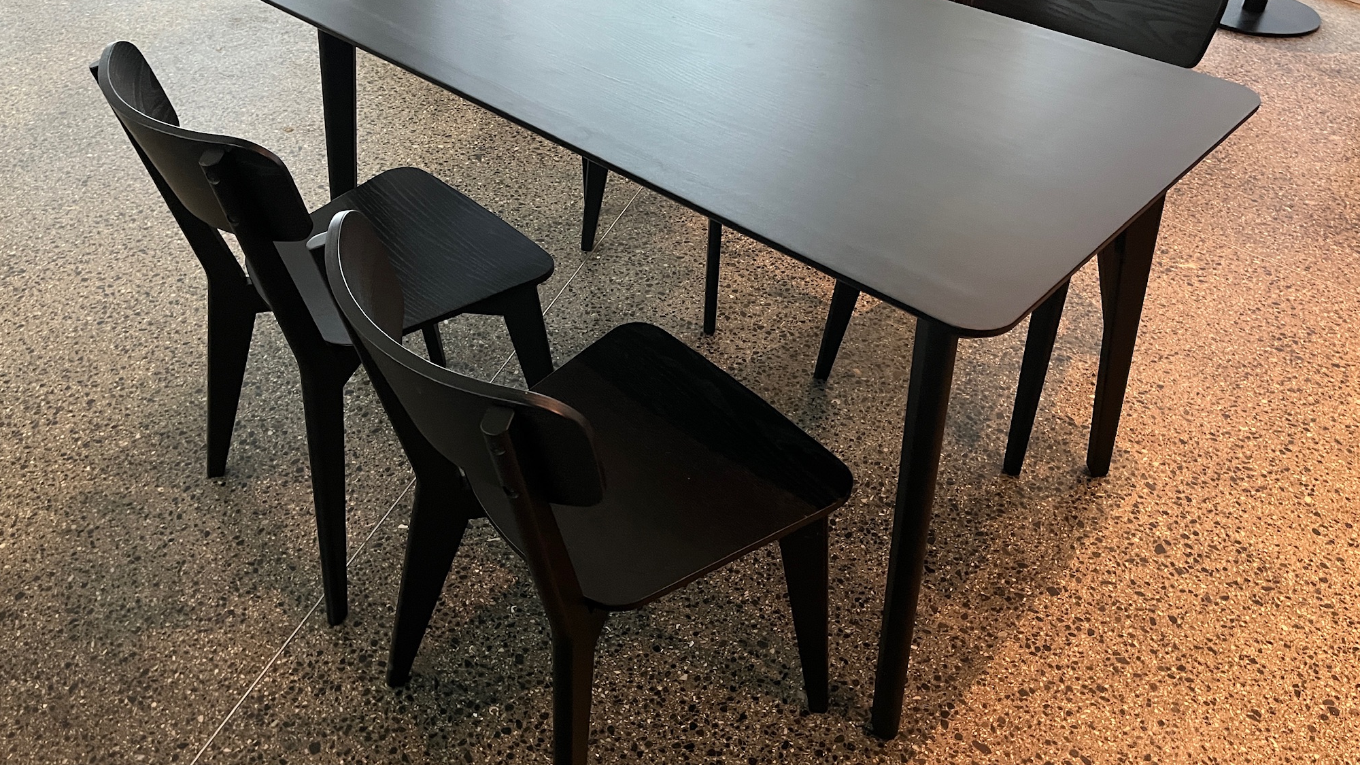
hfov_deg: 66.1
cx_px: 671
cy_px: 330
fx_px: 1046
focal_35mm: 29
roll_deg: -0.1
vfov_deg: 40.1
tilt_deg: -37.1
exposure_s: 1/33
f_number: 1.6
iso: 640
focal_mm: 5.1
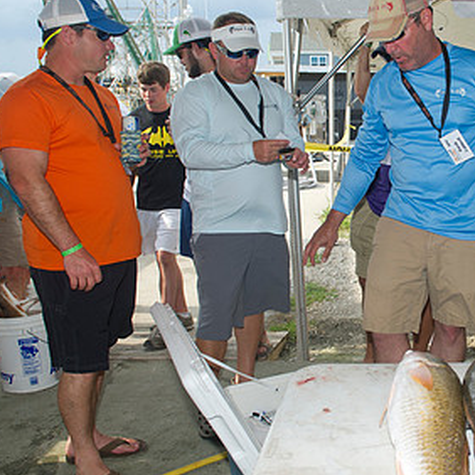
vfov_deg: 40.0
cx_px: 423
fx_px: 652
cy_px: 224
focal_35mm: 42
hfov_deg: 37.5
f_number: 5.6
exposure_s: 1/250
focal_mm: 24
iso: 125
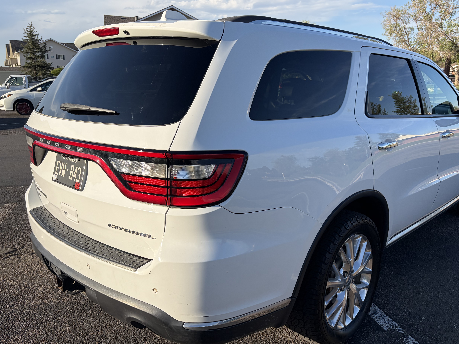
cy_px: 167
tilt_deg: -12.1
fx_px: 398
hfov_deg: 59.8
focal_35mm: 30
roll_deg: +0.0
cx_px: 257
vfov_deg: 46.8
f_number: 1.6
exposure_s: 1/2208
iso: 50
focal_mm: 5.96
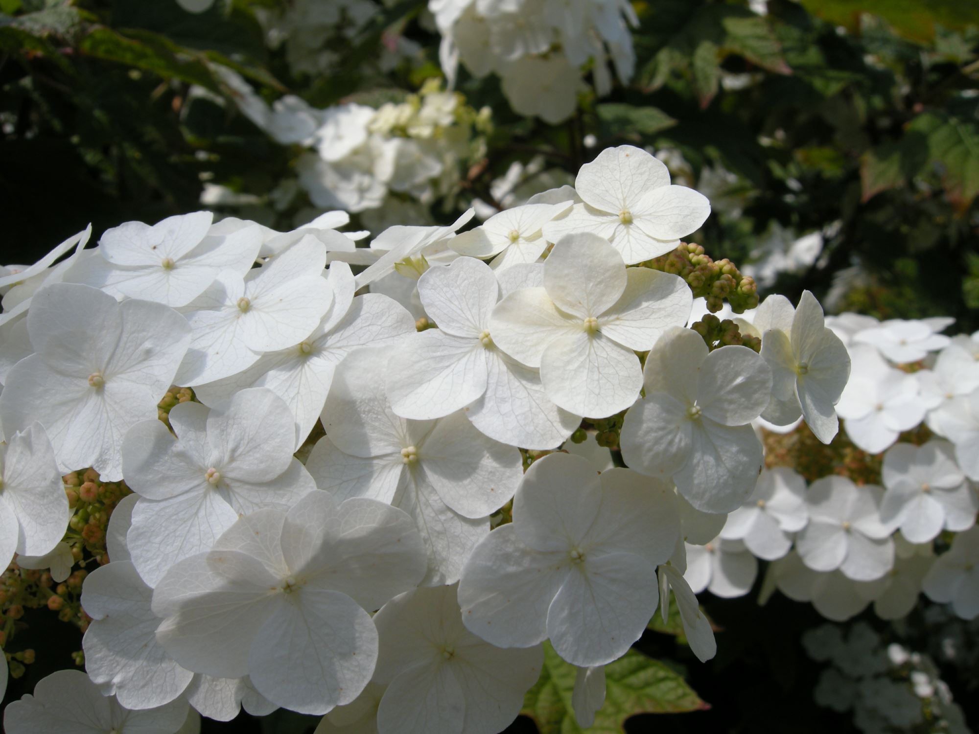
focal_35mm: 35
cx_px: 490
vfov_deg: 40.7
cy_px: 367
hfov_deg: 52.6
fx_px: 990
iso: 64
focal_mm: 7.5
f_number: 6.1
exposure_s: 1/284
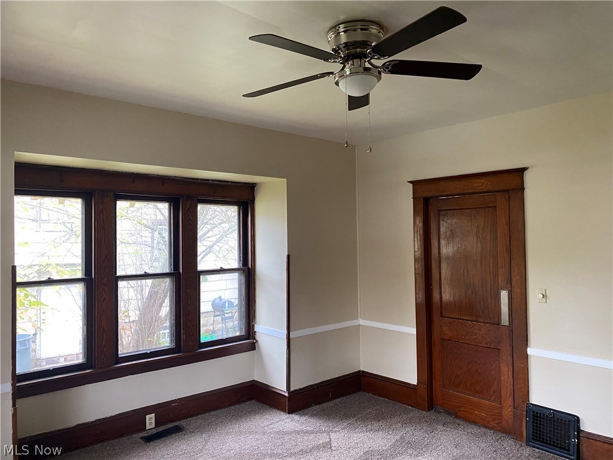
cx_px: 306
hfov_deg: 67.3
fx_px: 460
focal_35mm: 26
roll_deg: +0.2
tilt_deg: +2.4
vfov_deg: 53.1
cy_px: 230
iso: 250
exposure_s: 1/60
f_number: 1.8
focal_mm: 4.25
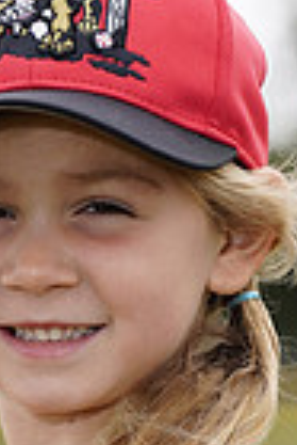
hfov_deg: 2.2
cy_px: 615
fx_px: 7875
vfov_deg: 3.2
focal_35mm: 638
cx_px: 18
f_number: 5.6
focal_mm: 153
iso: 100
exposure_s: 1/250
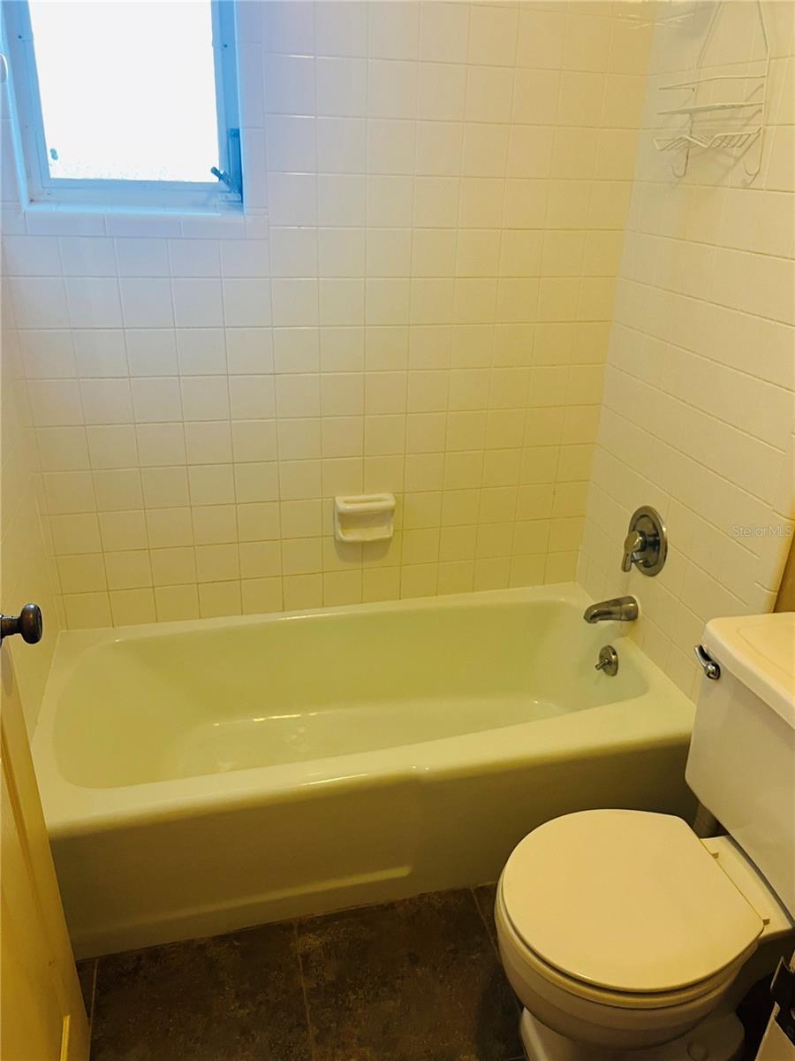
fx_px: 796
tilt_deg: -27.3
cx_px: 398
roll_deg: -1.0
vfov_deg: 67.3
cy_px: 530
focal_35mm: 26
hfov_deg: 53.1
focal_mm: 5.1
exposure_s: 1/60
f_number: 1.6
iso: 200
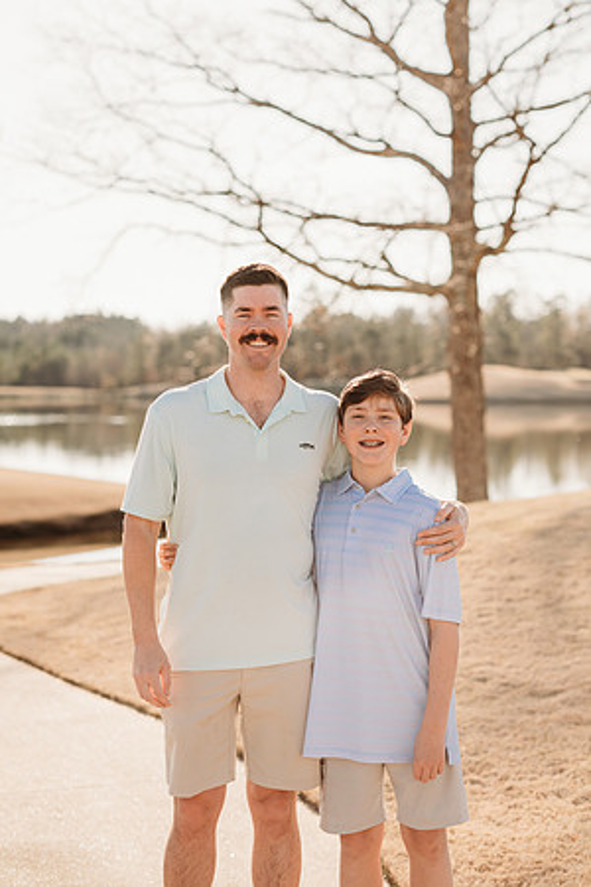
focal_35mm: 85
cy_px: 444
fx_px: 2093
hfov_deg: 16.1
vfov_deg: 23.9
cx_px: 296
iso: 100
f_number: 3.5
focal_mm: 85
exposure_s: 1/800
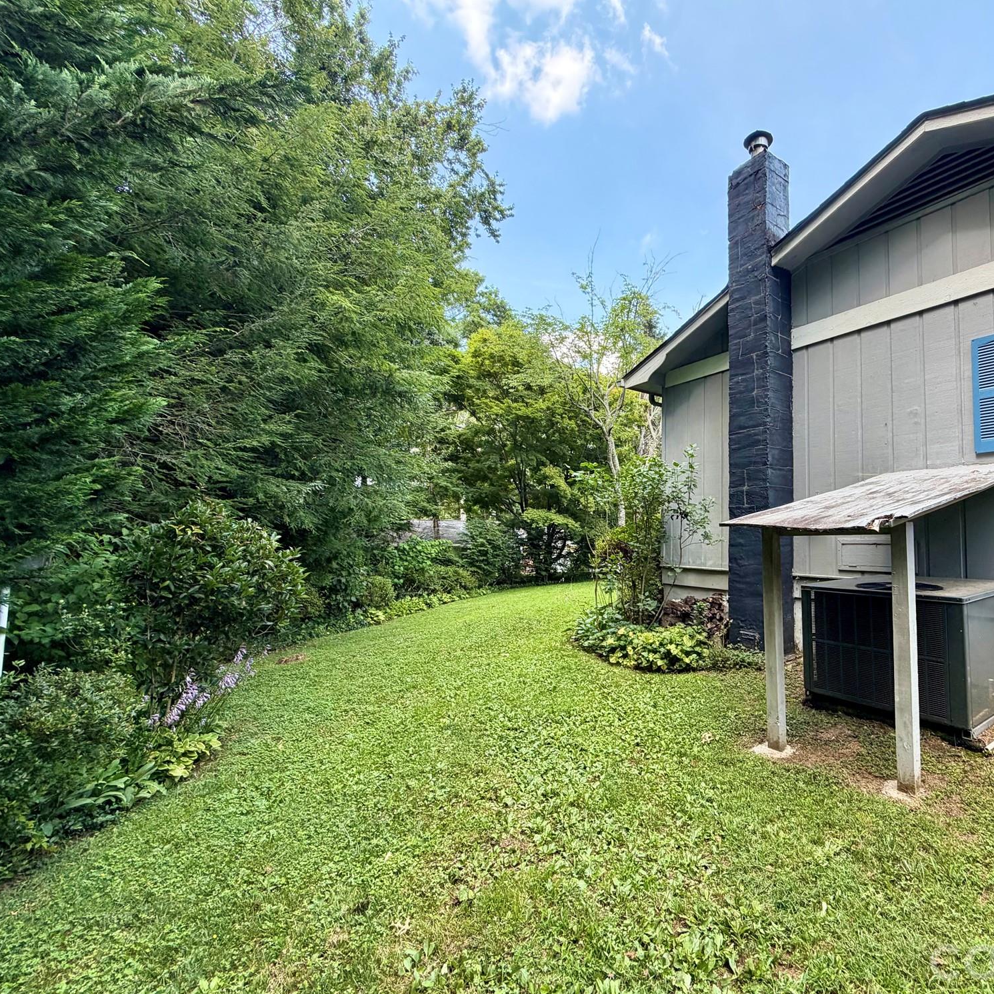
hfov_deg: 81.6
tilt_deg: +3.3
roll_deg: -0.4
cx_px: 648
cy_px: 501
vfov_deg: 84.0
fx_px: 552
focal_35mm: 17
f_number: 2.2
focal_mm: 2.22
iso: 50
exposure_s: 1/187
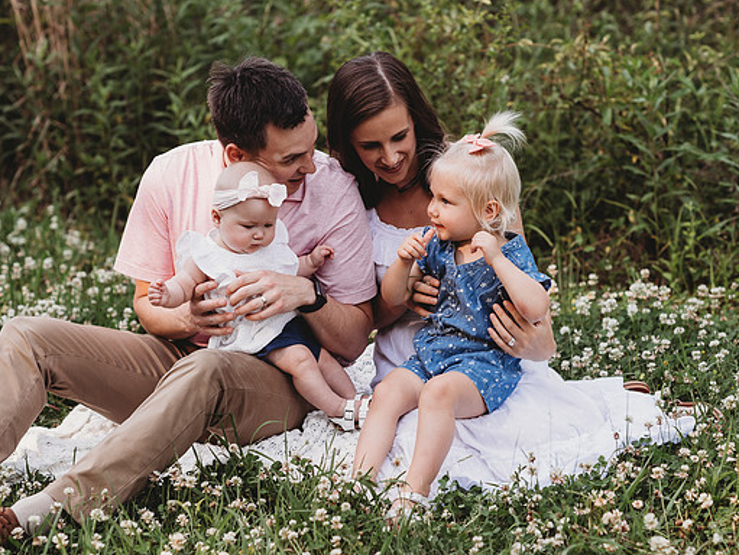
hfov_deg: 19.1
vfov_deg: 14.4
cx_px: 376
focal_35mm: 103
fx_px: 2200
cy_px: 276
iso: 100
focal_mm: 85
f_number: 2.8
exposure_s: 1/200
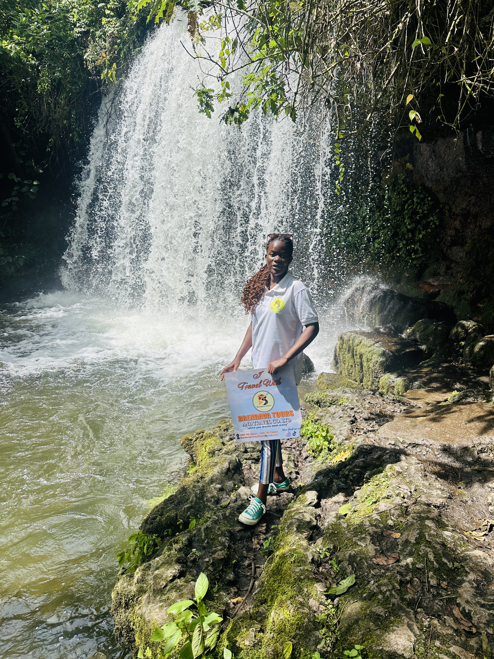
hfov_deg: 56.8
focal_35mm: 24
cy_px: 330
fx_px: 457
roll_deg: -1.7
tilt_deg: -12.1
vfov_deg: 71.6
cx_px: 247
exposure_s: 1/1339
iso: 80
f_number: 1.78
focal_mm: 6.86
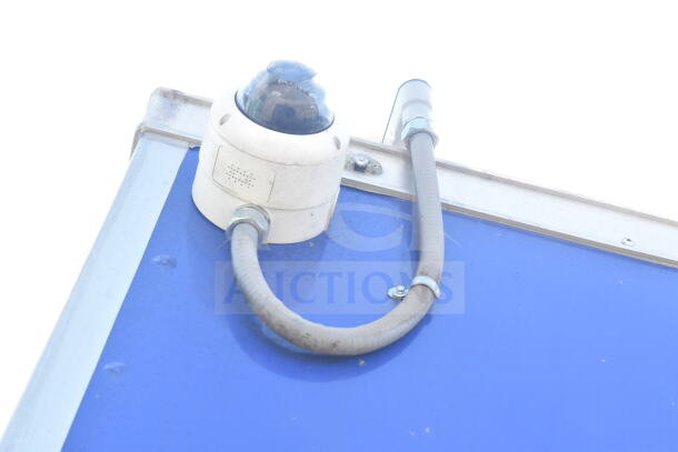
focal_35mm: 82
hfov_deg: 24.6
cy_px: 226
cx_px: 339
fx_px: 1554
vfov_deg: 16.6
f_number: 11
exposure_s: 1/320
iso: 1600
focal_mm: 55
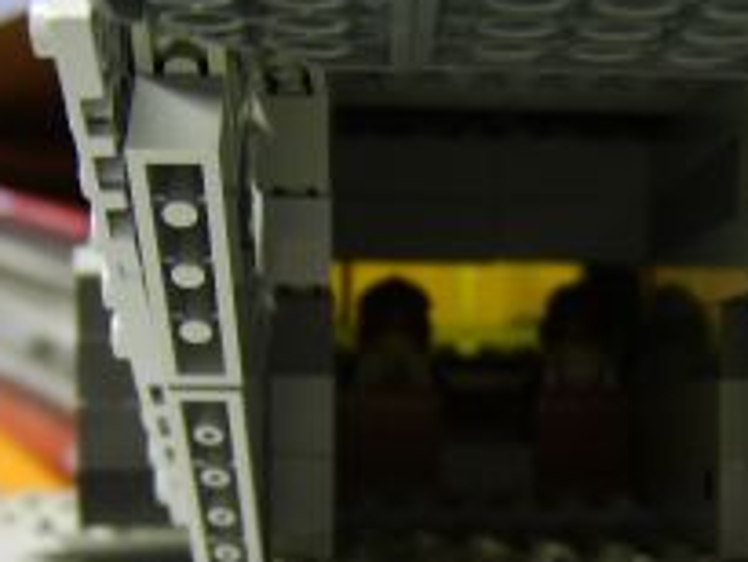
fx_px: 1254
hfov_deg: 32.7
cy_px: 500
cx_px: 540
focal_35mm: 58
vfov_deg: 24.6
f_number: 2.7
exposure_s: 1/3
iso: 71
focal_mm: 8.13
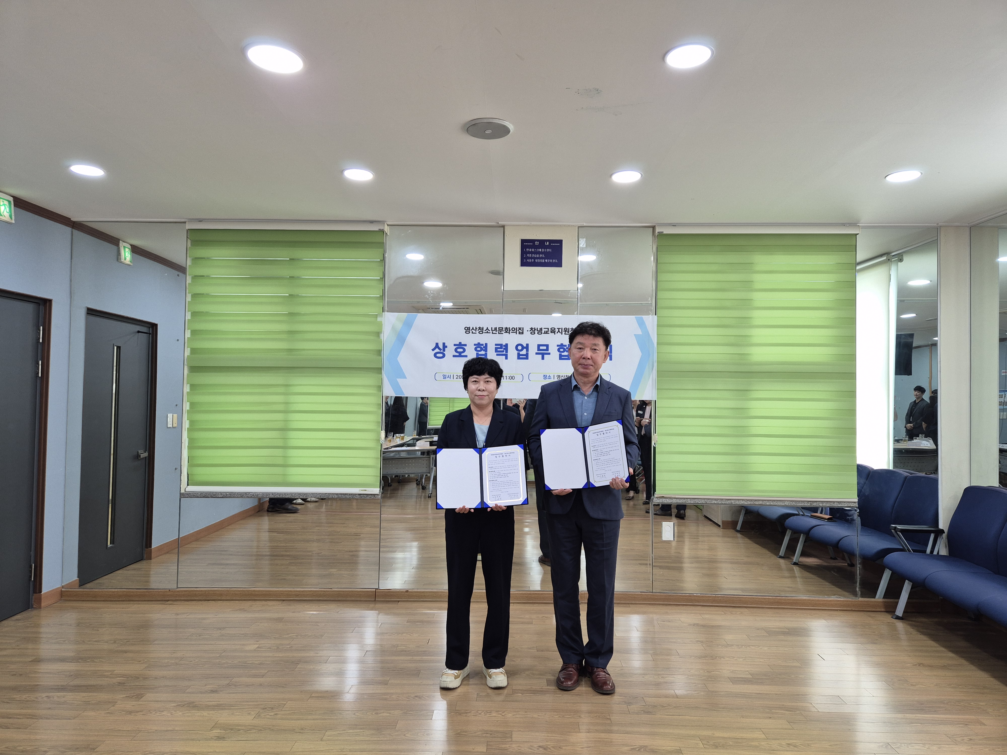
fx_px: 669
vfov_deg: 58.9
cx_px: 504
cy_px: 378
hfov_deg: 73.9
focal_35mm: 23
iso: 80
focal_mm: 5.4
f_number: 1.8
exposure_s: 1/60
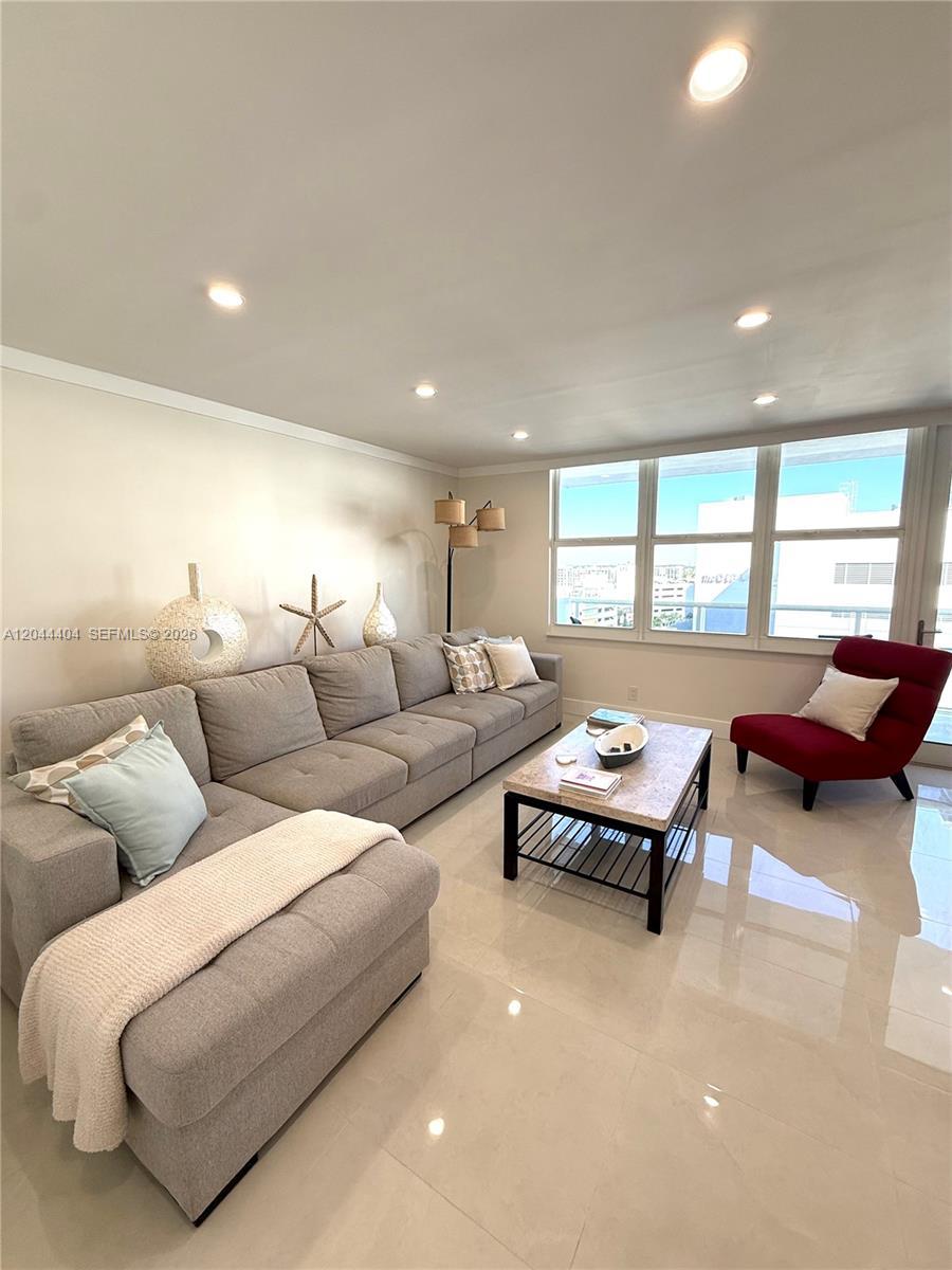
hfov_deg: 85.7
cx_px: 476
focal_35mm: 14
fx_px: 513
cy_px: 635
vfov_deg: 102.1
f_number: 2.2
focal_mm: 2.22
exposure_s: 1/120
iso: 80
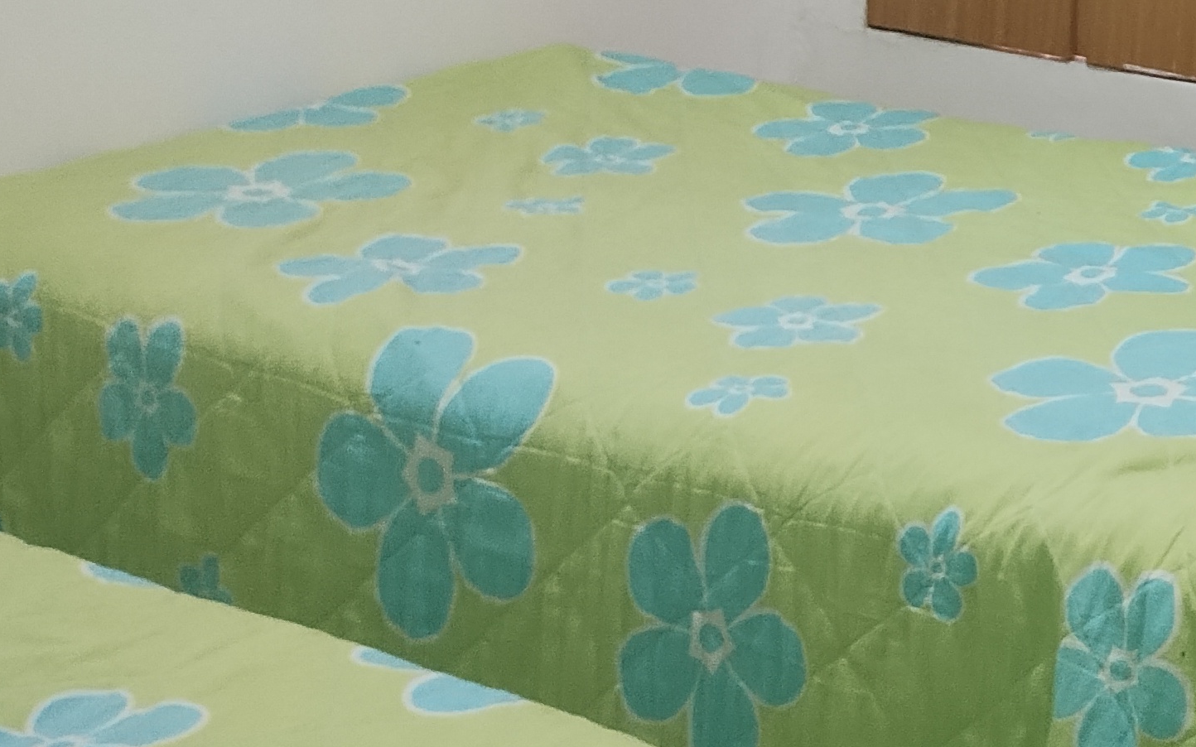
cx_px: 1453
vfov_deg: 14.8
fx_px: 2738
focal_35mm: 84
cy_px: -239
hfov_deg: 22.6
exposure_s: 1/30
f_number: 1.8
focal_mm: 4.27
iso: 1428
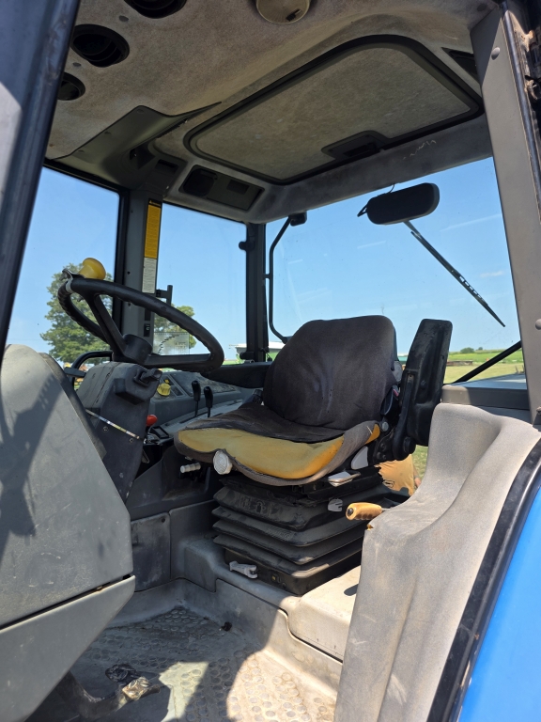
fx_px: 479
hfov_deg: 58.9
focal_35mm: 23
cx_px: 270
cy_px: 361
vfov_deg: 73.9
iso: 80
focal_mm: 6.3
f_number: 1.7
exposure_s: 1/1994
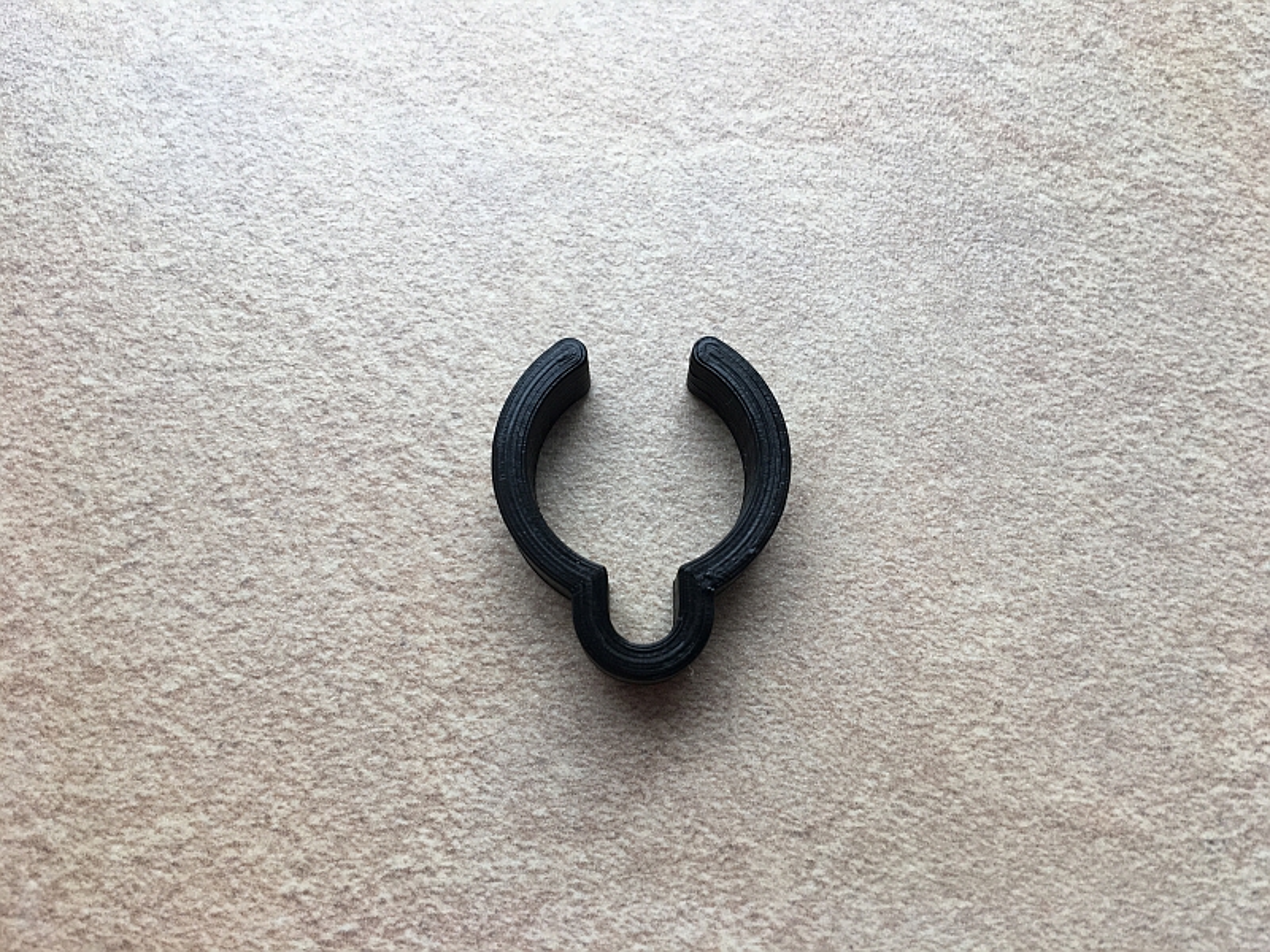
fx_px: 1064
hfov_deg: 61.7
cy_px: 476
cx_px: 635
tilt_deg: -77.3
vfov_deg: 48.2
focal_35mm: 29
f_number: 2.2
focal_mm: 4.15
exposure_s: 1/100
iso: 40
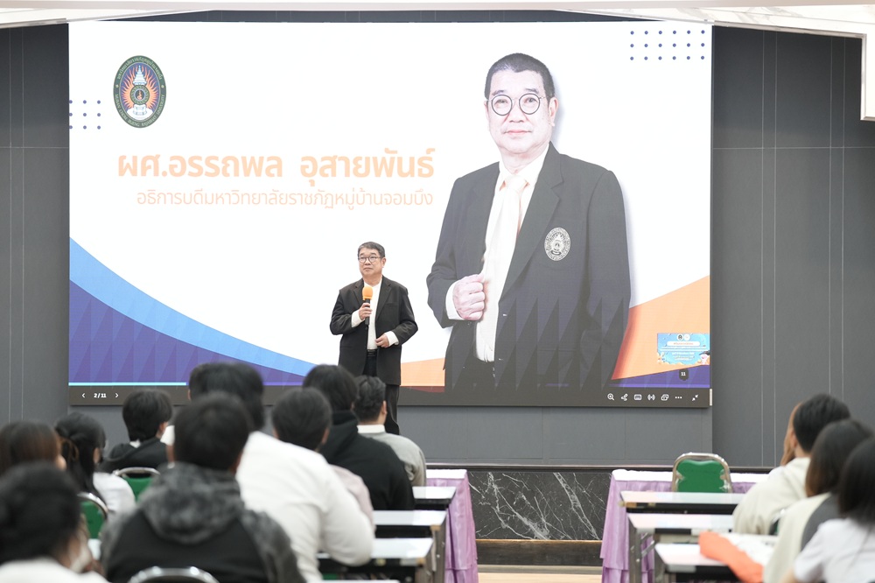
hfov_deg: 20.4
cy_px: 292
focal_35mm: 100
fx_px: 2430
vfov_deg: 13.7
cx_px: 438
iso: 1600
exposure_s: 1/200
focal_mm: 100
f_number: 2.8
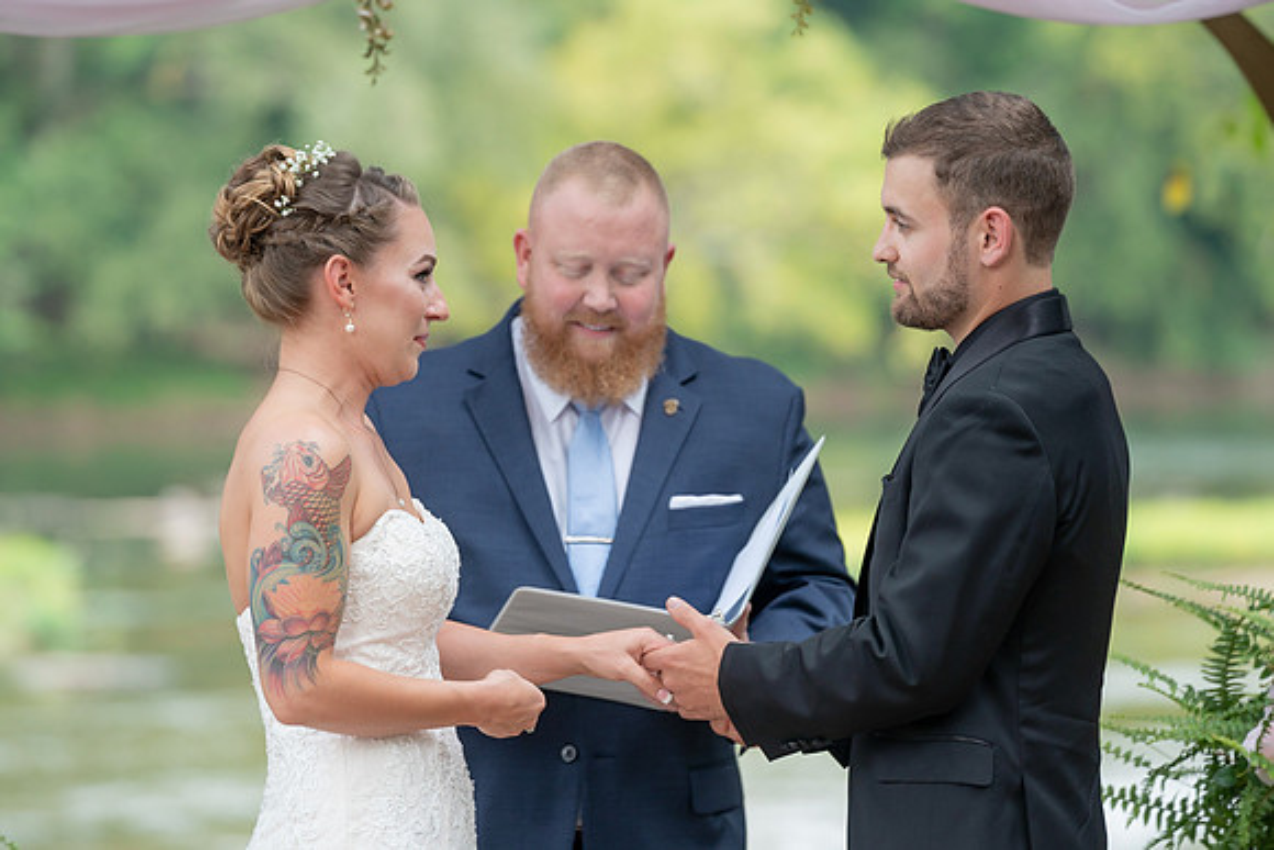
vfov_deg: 6.5
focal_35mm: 212
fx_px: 7492
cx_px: 594
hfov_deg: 9.7
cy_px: 397
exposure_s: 1/200
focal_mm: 198
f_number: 4
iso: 320
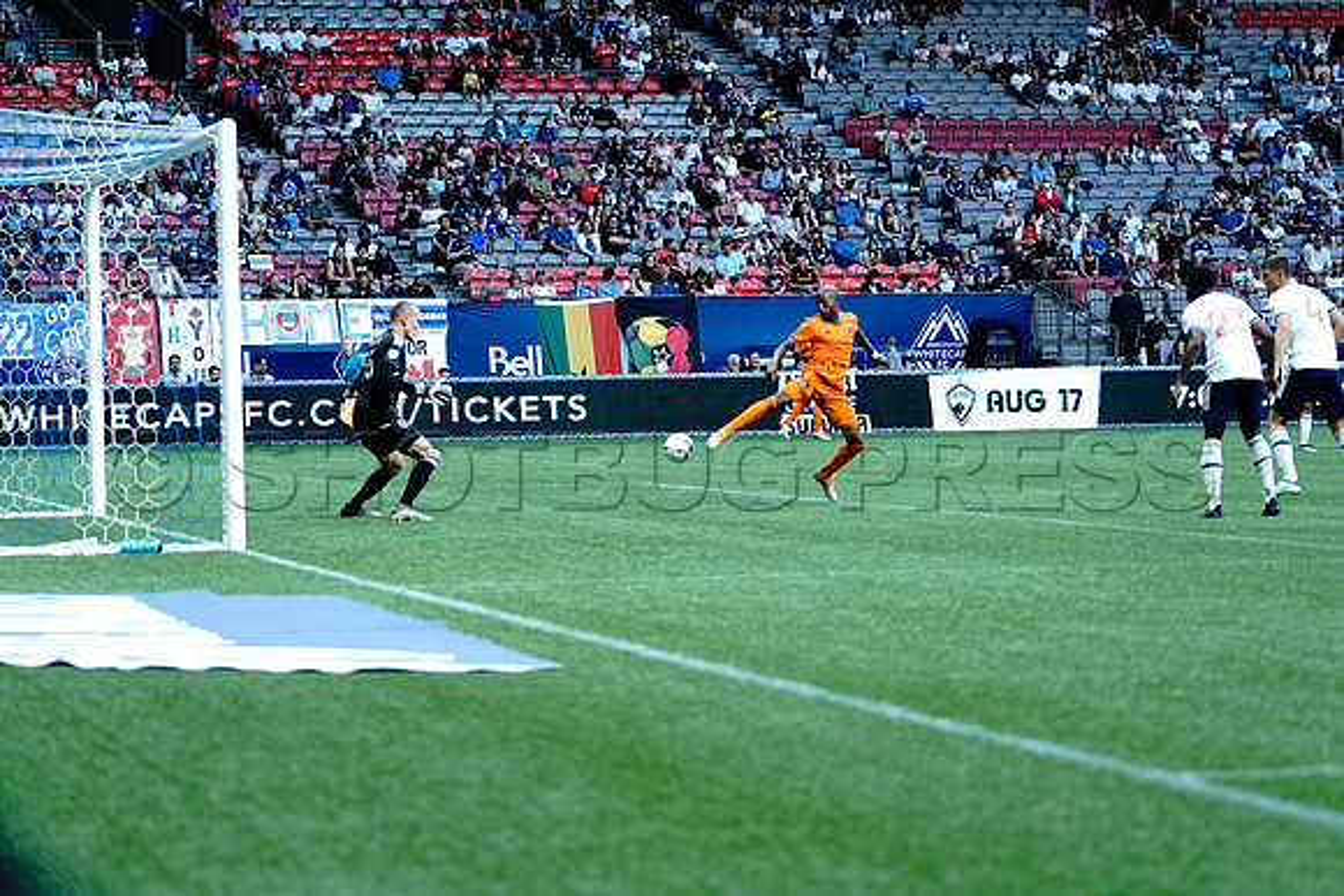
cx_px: 672
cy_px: 448
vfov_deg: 11.4
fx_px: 4481
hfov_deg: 17.1
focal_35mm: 120
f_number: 4
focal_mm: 120
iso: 5000
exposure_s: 1/1600
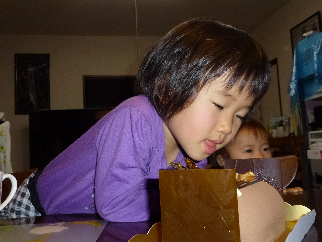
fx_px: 307
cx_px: 161
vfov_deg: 42.9
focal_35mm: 33
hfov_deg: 55.4
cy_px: 121
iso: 400
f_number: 3.6
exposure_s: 1/125
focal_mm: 5.9
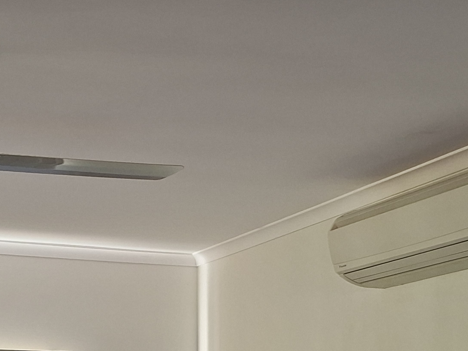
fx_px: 1163
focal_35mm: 86
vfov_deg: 15.8
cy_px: 523
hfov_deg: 22.6
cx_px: 145
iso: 320
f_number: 1.8
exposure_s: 1/50
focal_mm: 5.54
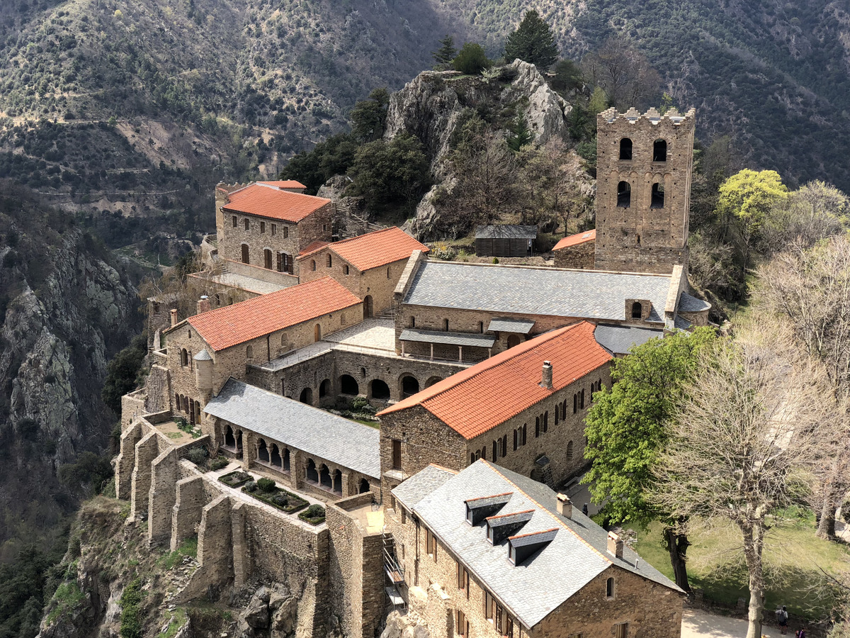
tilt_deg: -13.5
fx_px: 1277
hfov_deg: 36.8
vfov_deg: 28.0
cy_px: 319
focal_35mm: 52
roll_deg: +1.1
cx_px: 425
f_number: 2.4
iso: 16
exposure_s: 1/403
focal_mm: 6
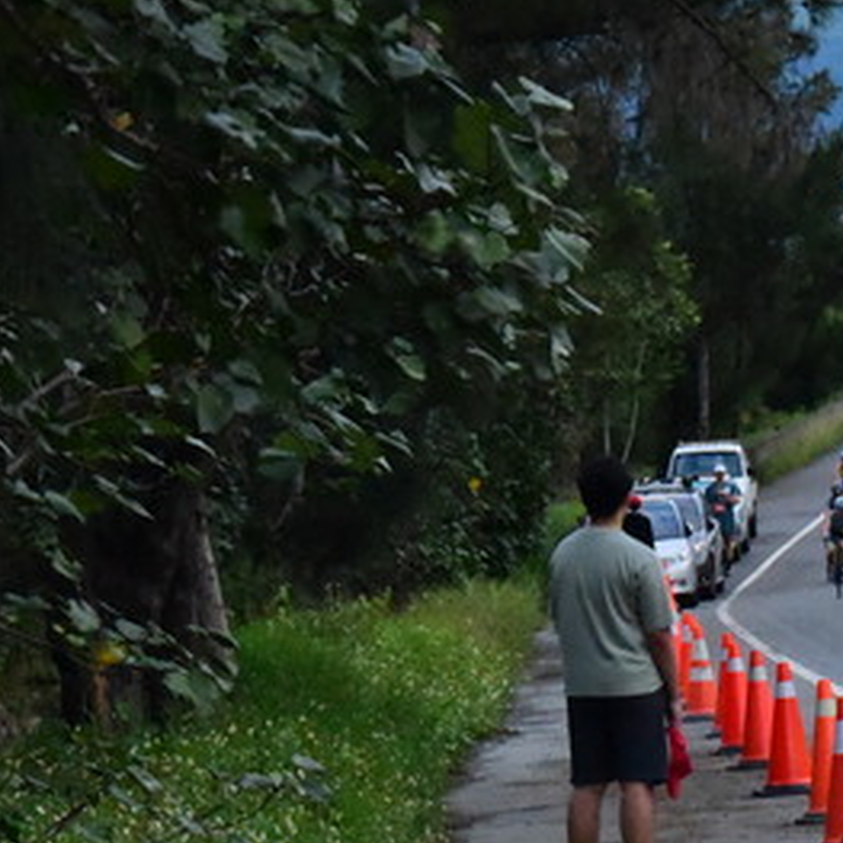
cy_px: 537
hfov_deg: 5.7
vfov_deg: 5.8
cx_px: 1080
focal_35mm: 303
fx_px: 8348
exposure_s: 1/2500
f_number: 13
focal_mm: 120
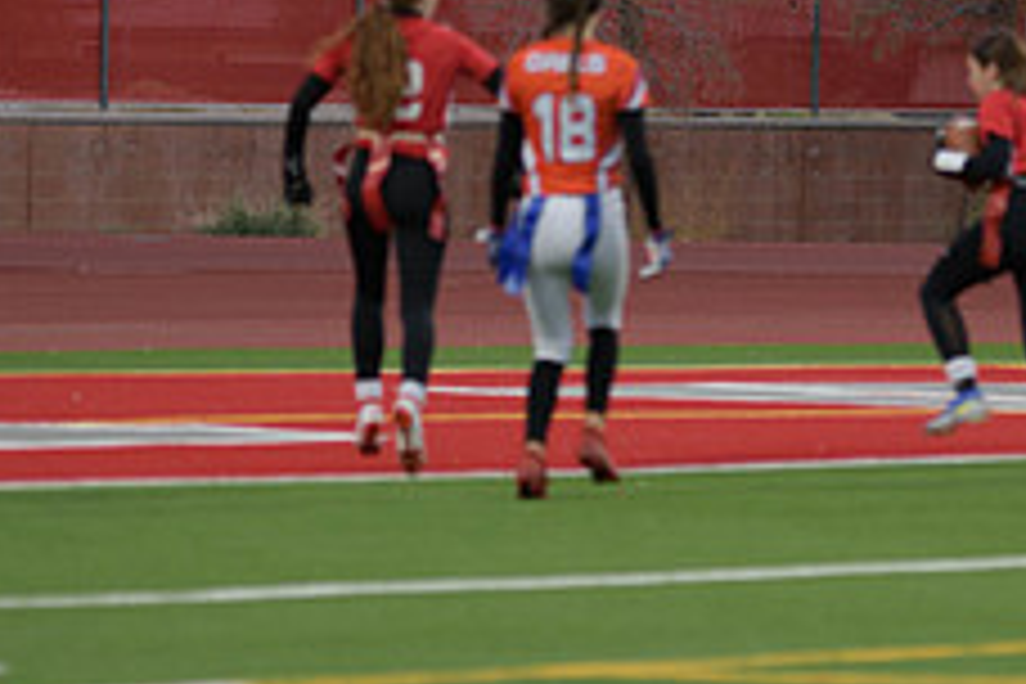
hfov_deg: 5.8
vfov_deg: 3.8
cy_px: 182
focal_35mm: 357
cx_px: 720
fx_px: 10174
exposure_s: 1/200
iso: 220
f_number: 2.8
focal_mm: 140
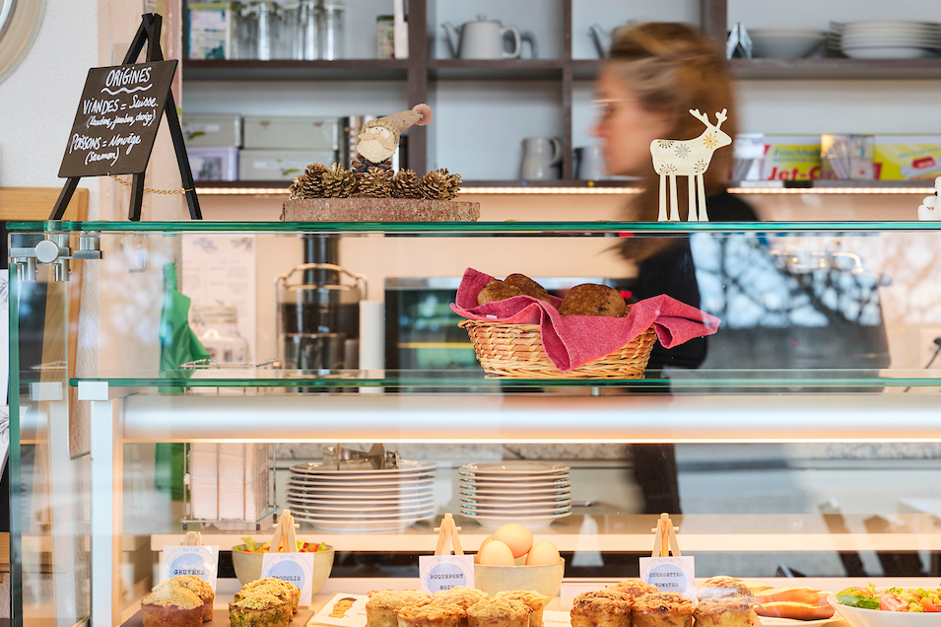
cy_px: 334
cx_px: 560
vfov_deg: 15.5
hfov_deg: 23.1
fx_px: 2299
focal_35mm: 88
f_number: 6.3
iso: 320
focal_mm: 70
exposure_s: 1/30
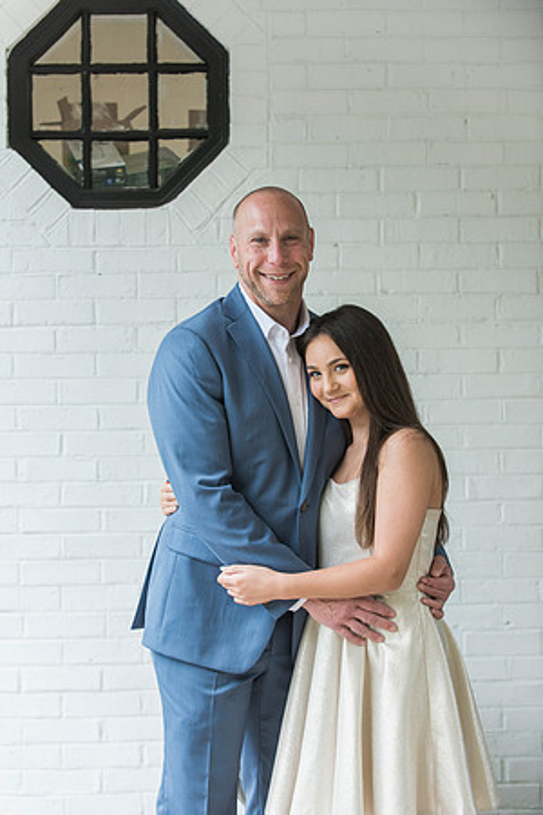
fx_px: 1946
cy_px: 408
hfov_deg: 15.9
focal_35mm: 86
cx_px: 272
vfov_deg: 23.6
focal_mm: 86
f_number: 4
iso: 640
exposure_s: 1/125
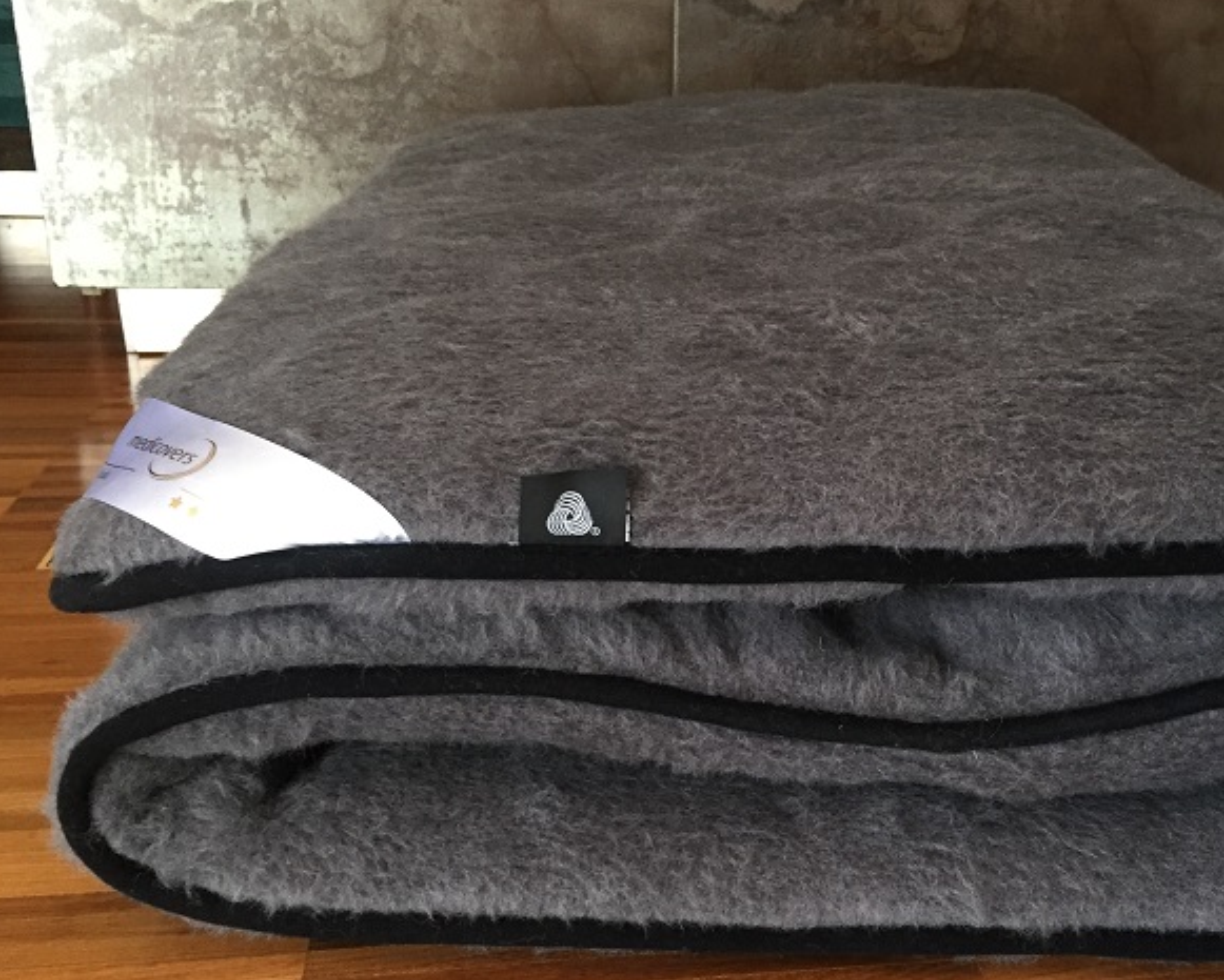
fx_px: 1413
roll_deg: -2.7
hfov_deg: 46.4
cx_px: 761
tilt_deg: -23.1
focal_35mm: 39
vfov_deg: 38.1
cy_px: 584
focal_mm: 4.15
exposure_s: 1/33
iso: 200
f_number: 2.2
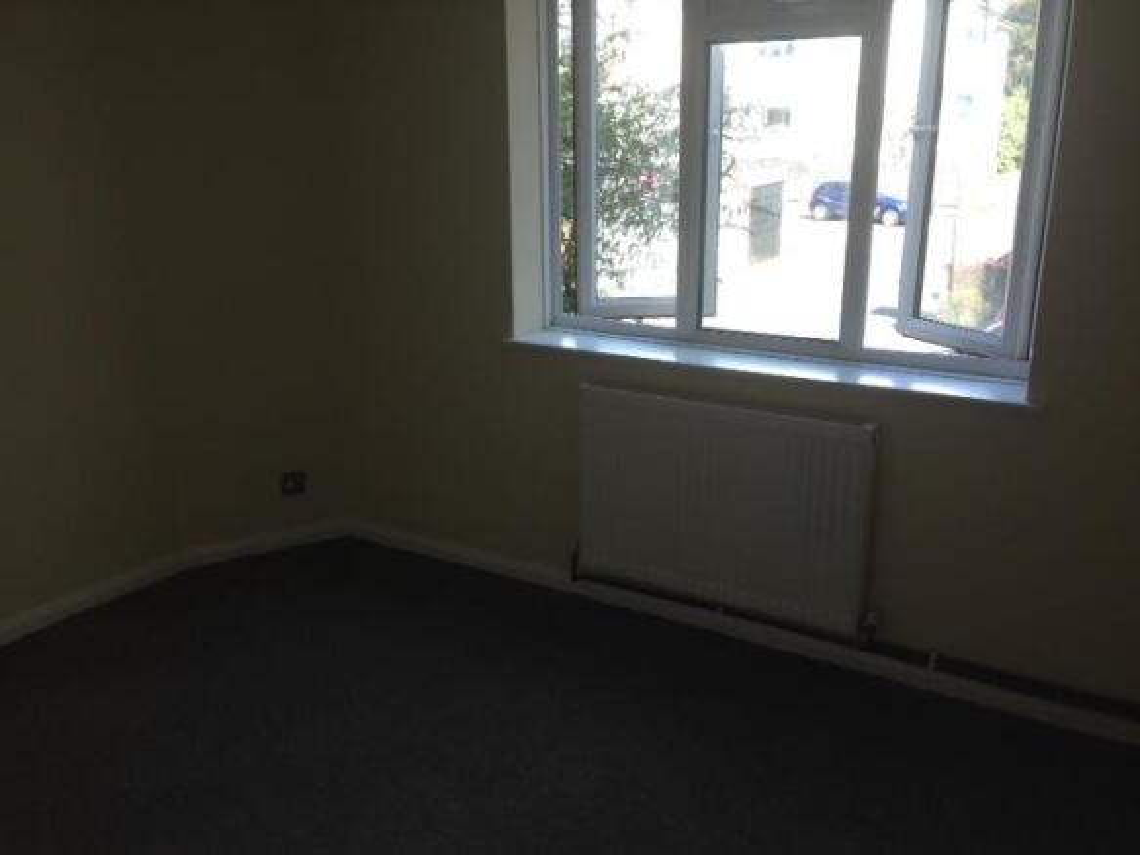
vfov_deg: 42.9
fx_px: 1087
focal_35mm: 33
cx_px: 570
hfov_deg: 55.4
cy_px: 428
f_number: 2.4
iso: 50
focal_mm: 4.12
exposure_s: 1/136
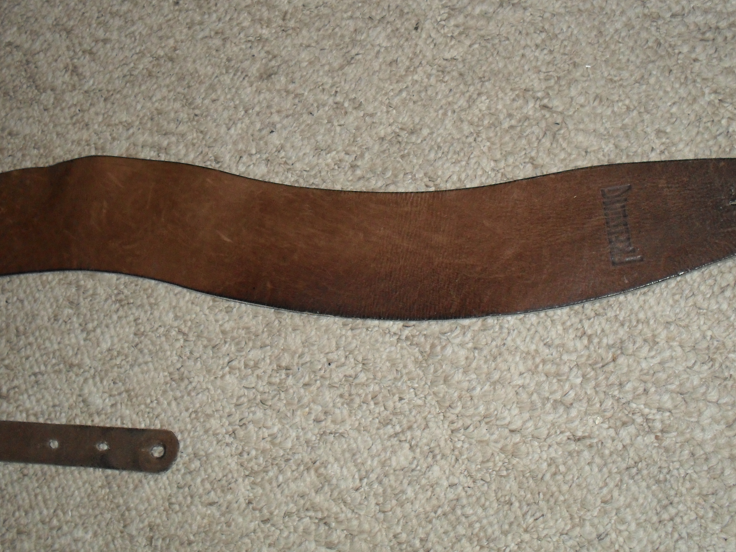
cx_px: 335
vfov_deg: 30.8
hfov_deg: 40.4
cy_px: 217
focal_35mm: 47
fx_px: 999
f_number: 3.2
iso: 200
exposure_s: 1/45
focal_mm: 6.3
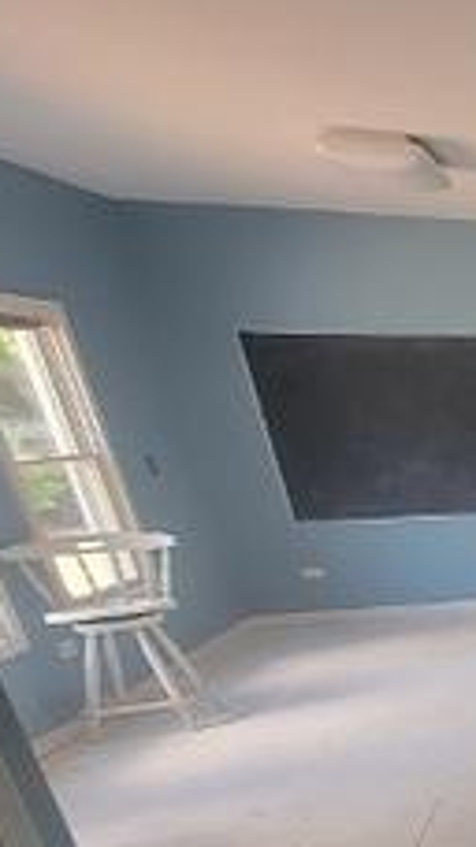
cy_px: 704
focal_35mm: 36
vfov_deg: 51.1
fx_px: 809
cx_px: 1067
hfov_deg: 16.7
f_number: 2.2
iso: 200
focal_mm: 2.2
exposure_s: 1/60
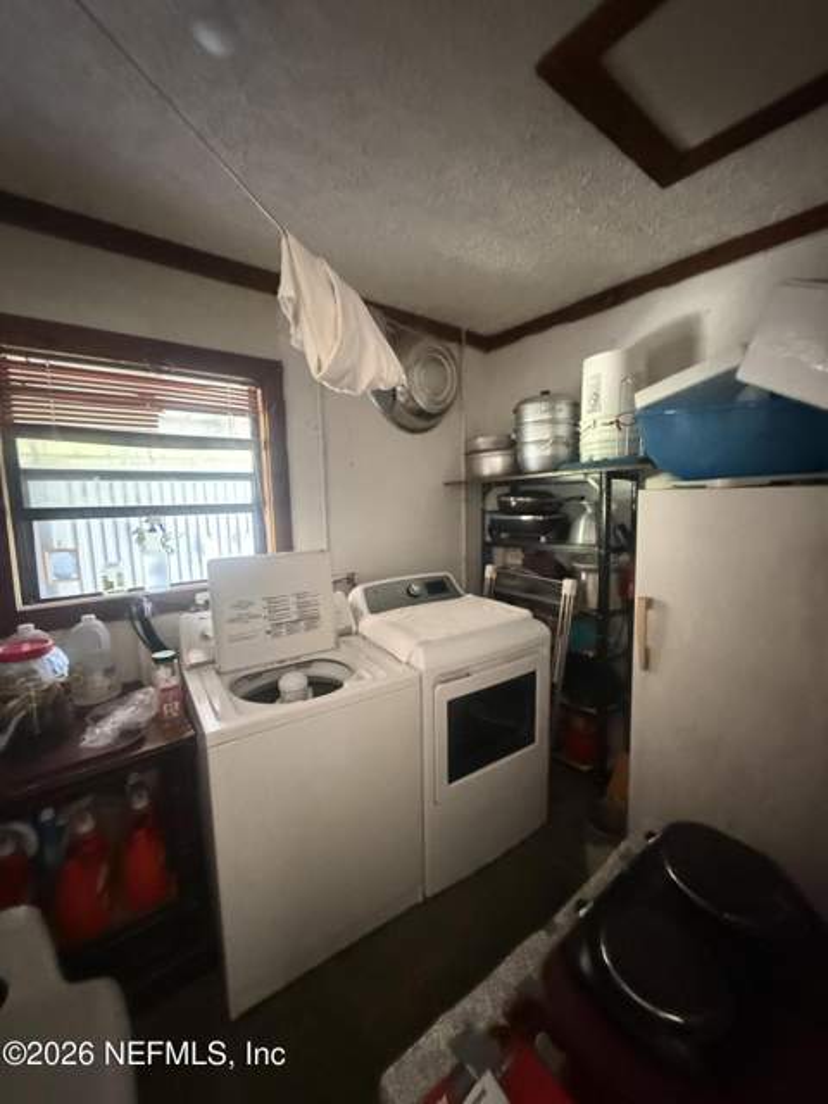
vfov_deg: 102.1
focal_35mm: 14
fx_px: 446
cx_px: 414
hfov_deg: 85.7
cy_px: 552
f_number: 2.2
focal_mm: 2.22
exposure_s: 1/43
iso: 1600
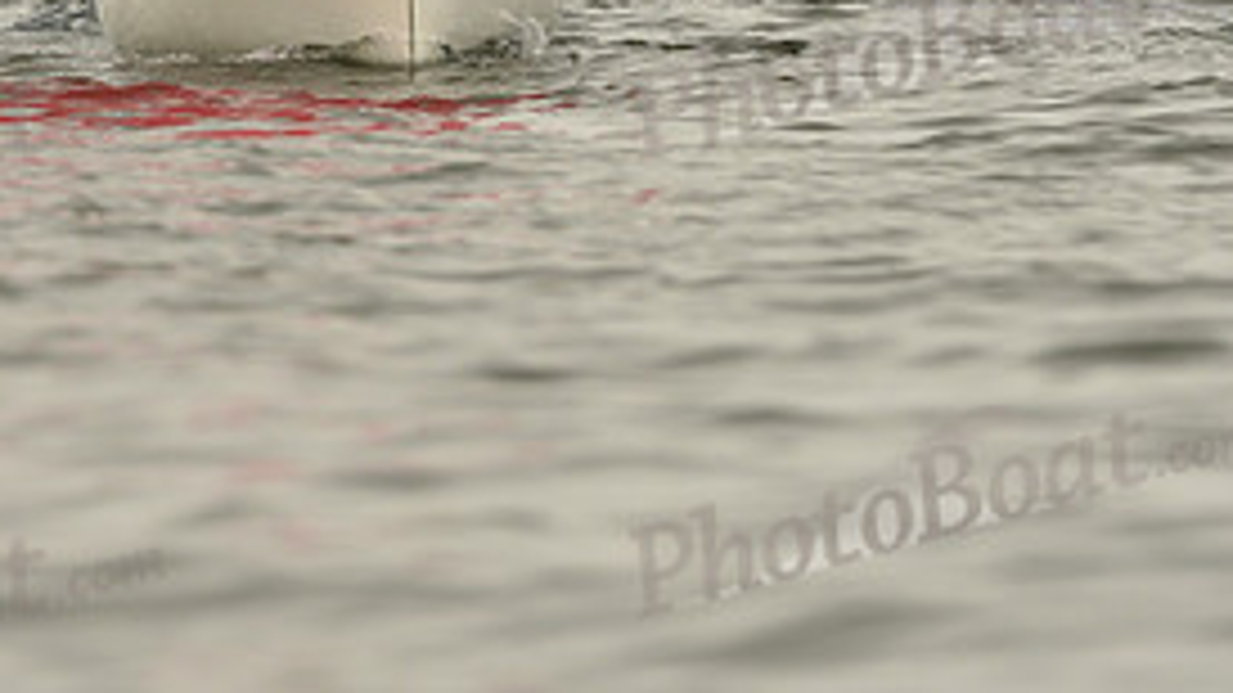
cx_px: 400
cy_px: -128
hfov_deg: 2.7
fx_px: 26118
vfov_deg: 1.5
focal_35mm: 799
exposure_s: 1/1250
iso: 320
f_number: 7.1
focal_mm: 360
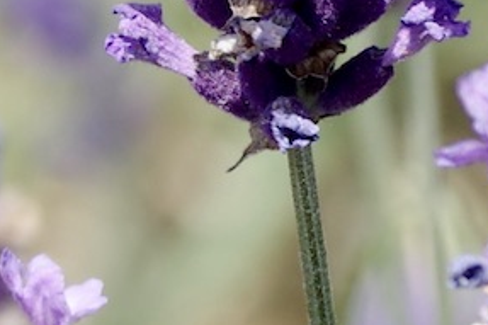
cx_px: -459
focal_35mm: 2820
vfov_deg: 0.5
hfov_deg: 0.7
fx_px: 38203
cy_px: -76
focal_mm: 300
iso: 400
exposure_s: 1/400
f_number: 8
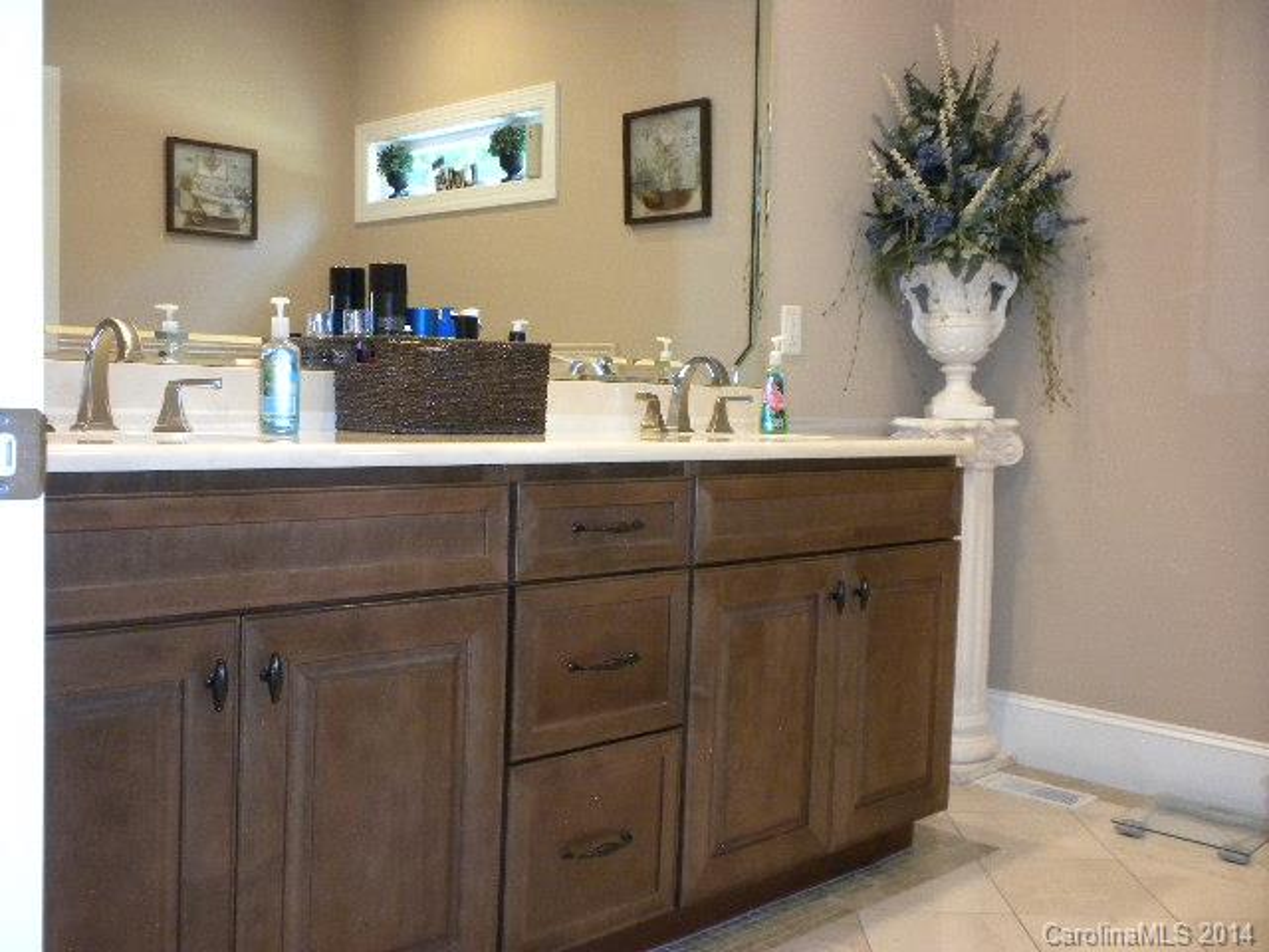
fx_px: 1356
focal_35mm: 37
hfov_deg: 50.1
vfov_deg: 38.7
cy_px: 476
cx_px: 634
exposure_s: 1/30
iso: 400
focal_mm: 6.6
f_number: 3.5
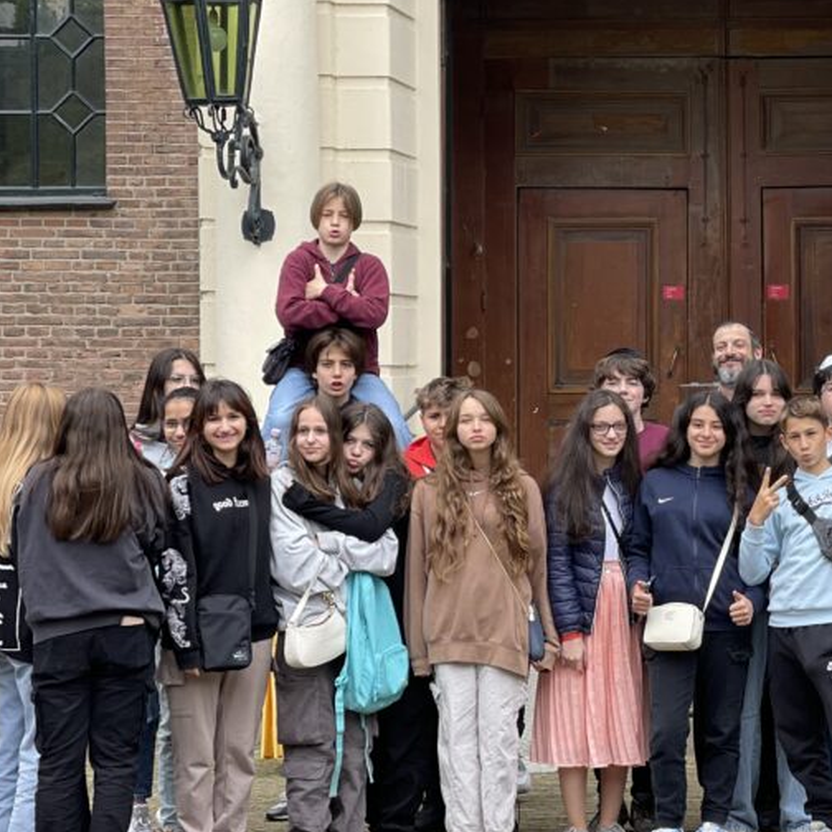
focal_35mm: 115
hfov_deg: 14.9
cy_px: 441
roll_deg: +0.0
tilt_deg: -0.9
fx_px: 3127
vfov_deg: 15.2
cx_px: 806
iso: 25
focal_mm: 7.5
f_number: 2.2
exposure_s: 1/121
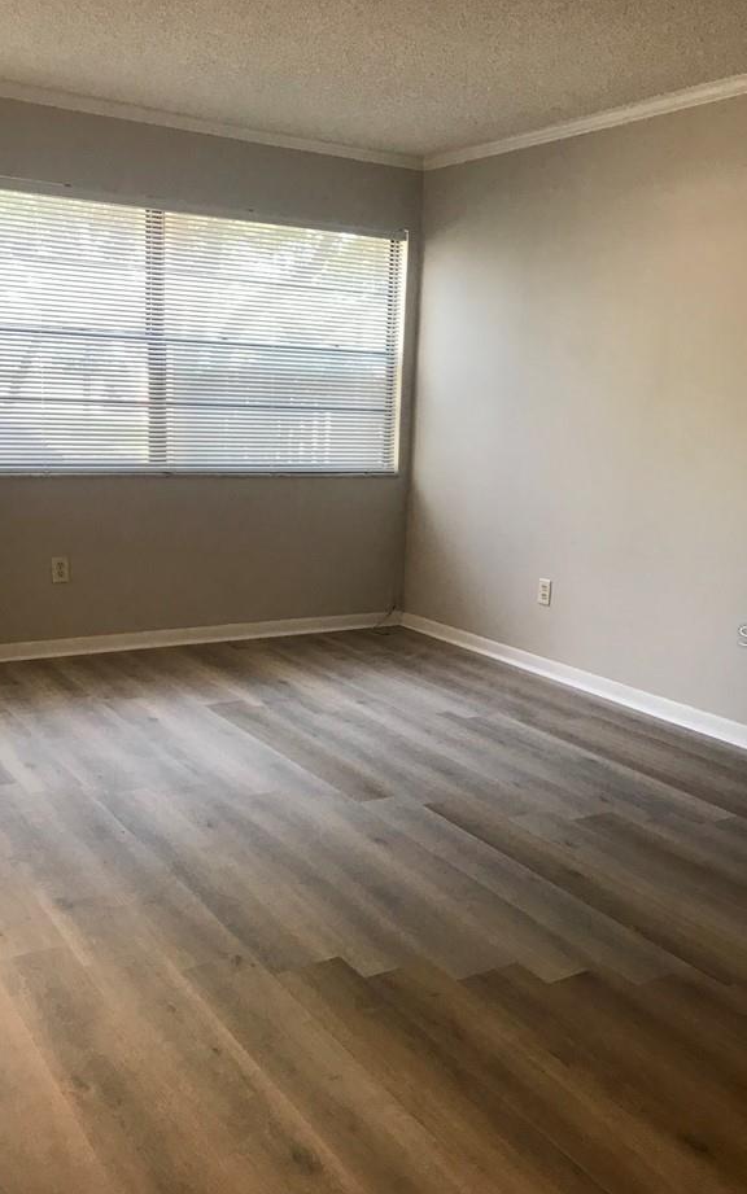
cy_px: 635
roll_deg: -1.0
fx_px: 1074
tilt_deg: -11.8
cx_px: 363
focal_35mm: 33
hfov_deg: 38.3
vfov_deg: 58.1
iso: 25
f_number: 1.8
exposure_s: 1/30
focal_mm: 3.99
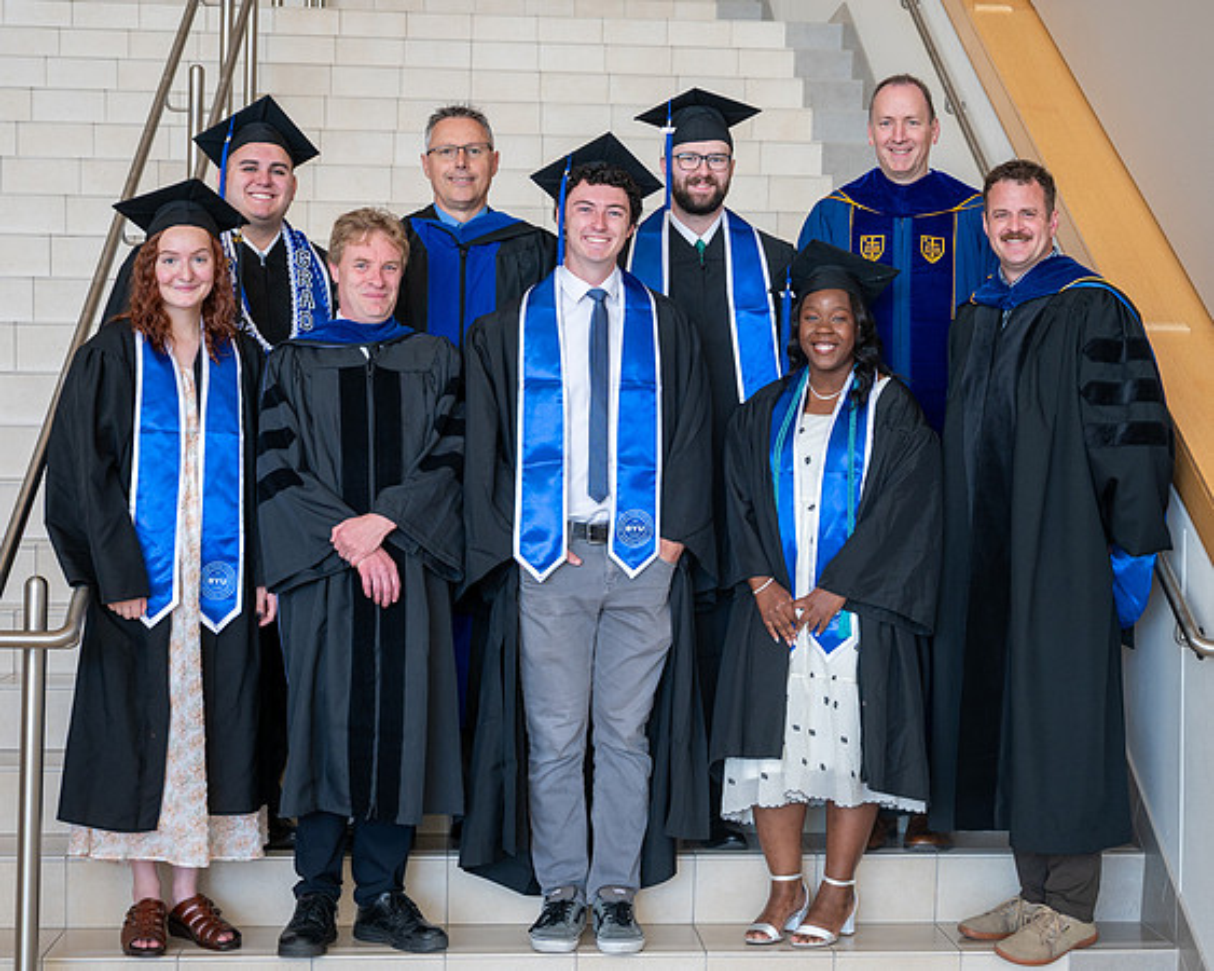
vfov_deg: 23.8
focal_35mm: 64
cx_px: 733
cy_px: 360
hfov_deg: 29.5
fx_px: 2298
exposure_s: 1/60
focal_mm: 45
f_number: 4
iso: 400
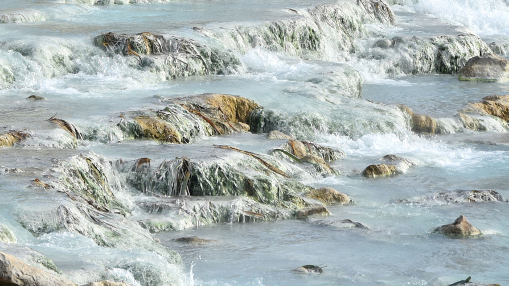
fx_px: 4373
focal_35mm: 324
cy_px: -97
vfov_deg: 3.7
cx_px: 171
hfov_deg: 6.7
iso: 250
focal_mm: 90
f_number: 8
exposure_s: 1/500
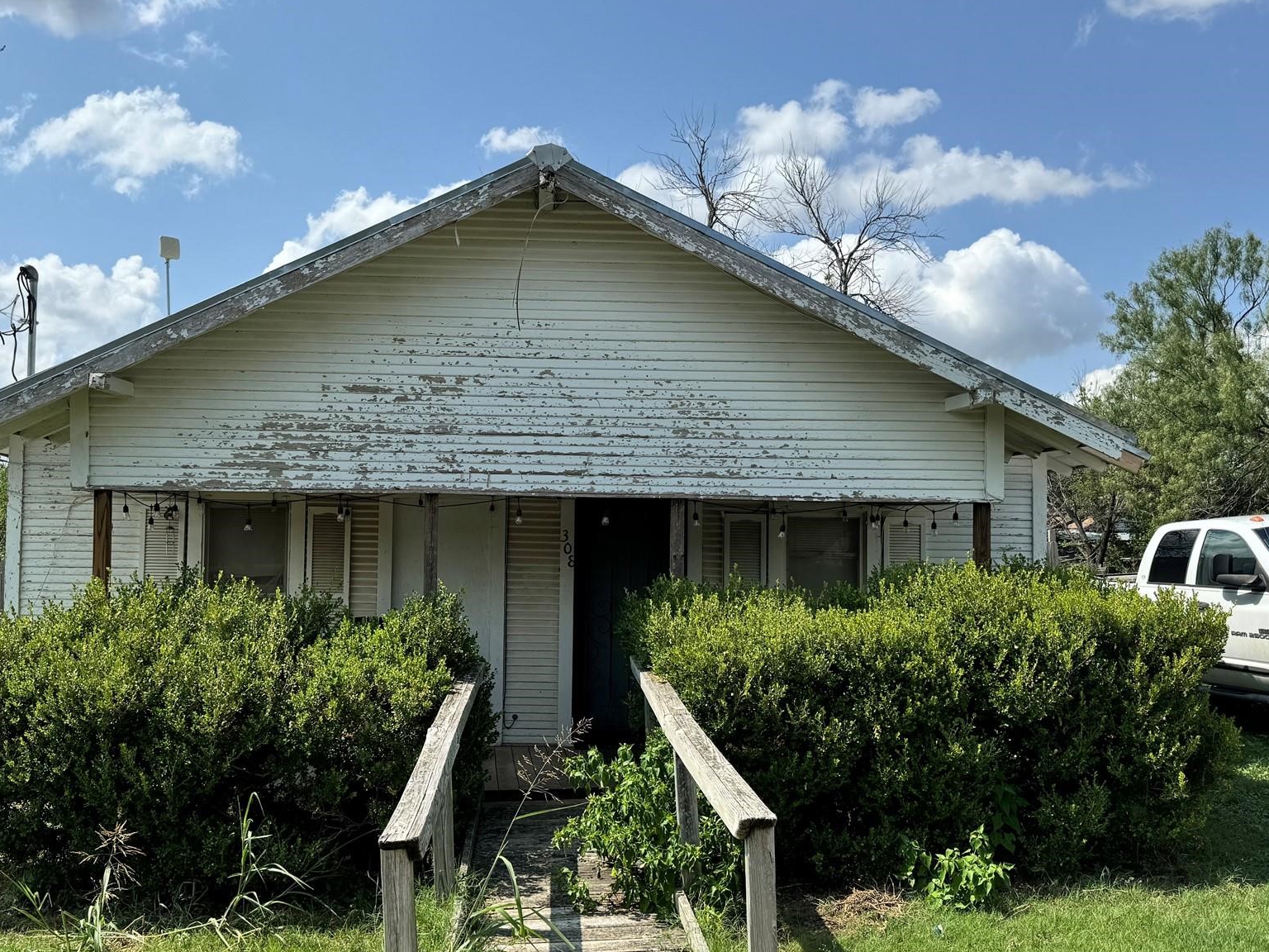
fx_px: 1173
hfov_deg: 56.7
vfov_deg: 44.1
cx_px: 565
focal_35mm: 32
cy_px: 520
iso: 80
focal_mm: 6.76
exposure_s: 1/4950
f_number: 1.78
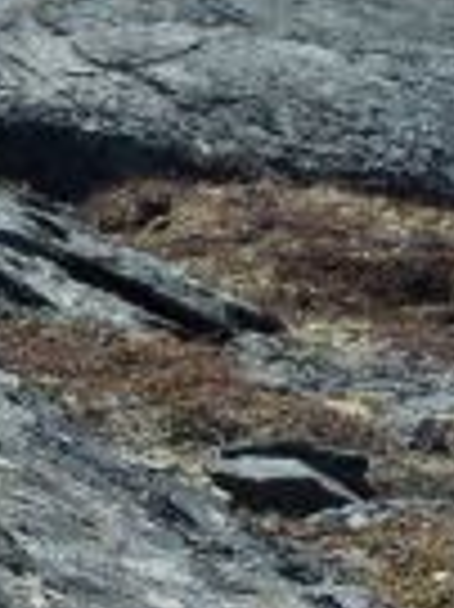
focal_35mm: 111
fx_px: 1944
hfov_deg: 12.1
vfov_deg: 17.5
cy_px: 518
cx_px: -387
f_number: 5
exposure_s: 1/400
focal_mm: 4.1
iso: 125
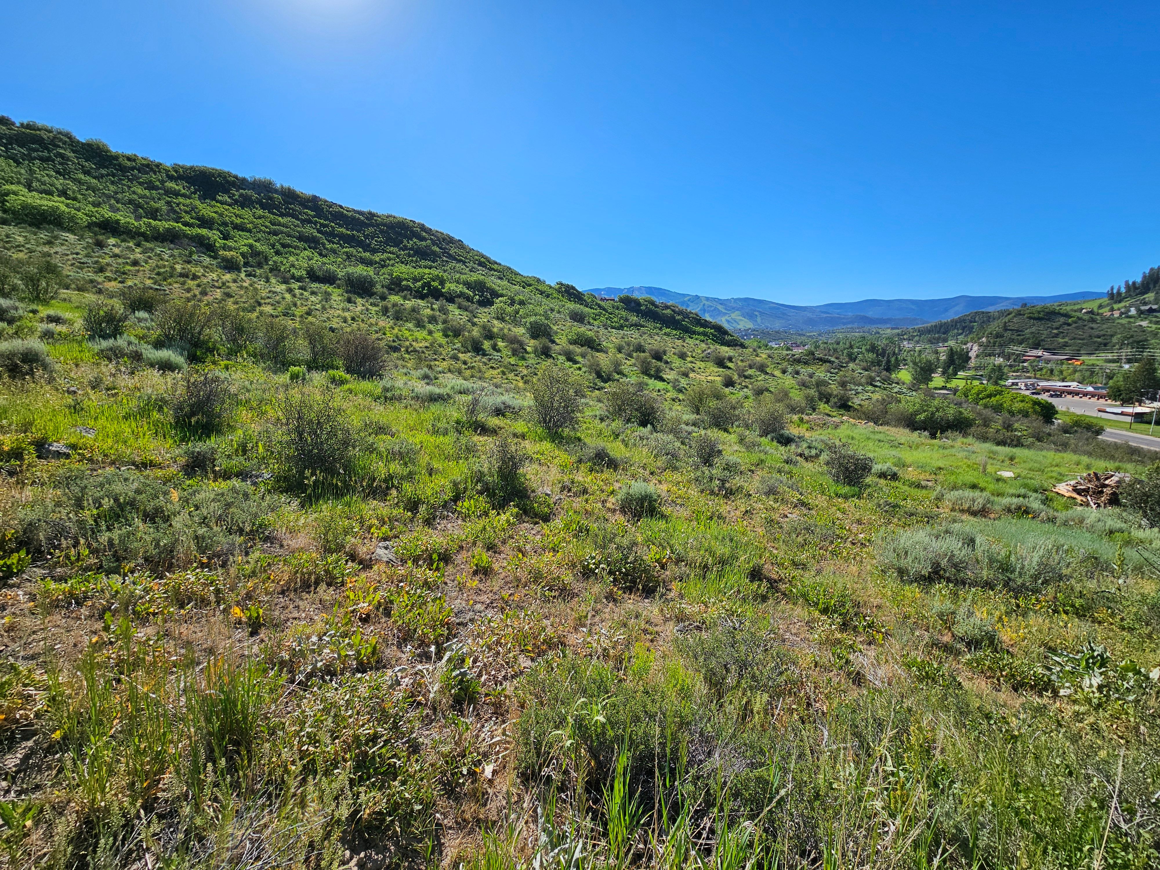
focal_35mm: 13
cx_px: 580
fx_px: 436
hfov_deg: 106.2
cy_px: 435
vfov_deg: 89.9
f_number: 2.2
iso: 50
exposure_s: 1/2410
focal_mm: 2.2
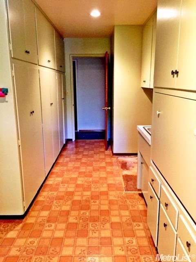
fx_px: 219
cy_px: 131
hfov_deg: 48.2
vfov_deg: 61.7
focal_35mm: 29
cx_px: 98
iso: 250
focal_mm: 4.15
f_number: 2.2
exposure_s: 1/24
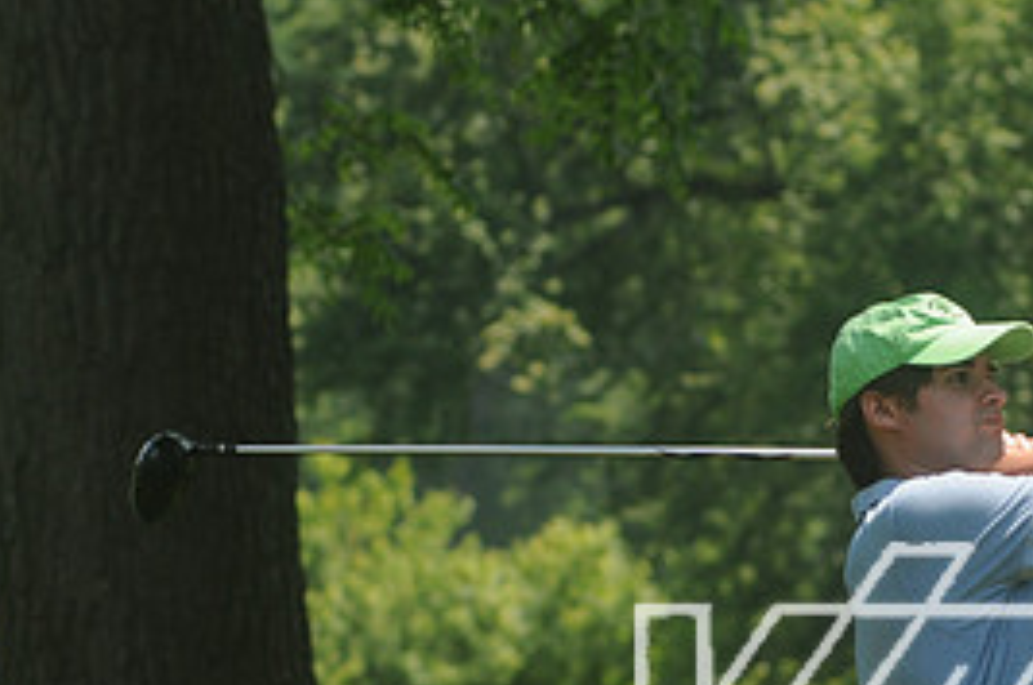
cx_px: 859
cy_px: 432
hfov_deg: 6.3
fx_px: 9338
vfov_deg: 4.2
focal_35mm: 326
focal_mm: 100
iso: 200
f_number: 6.3
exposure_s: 1/640
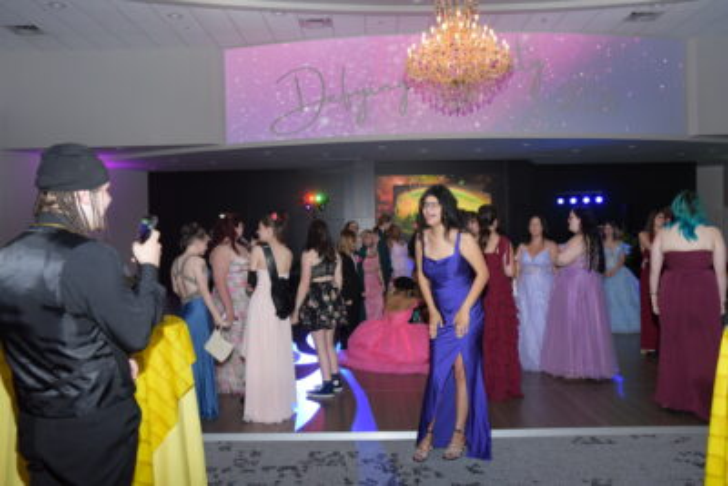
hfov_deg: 60.3
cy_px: 243
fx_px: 627
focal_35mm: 31
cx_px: 364
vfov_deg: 42.4
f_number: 5
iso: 2500
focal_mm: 31
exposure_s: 1/200
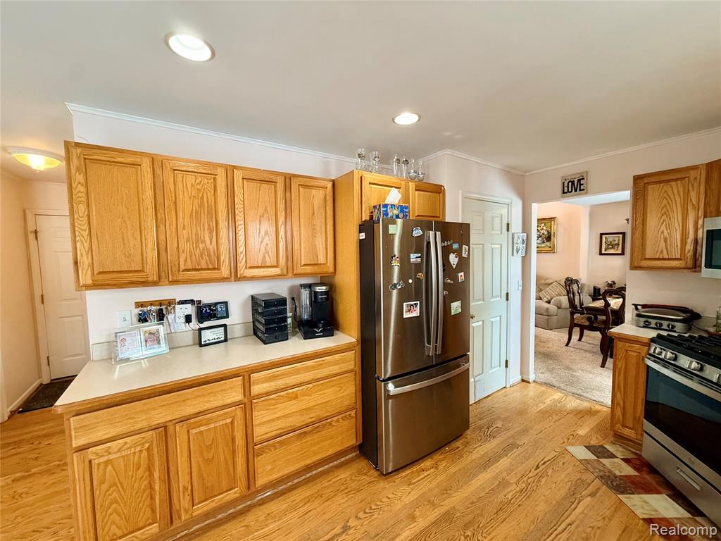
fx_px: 292
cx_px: 360
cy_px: 270
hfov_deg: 102.1
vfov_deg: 85.7
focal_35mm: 14
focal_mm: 2.22
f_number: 2.2
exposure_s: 1/60
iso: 200
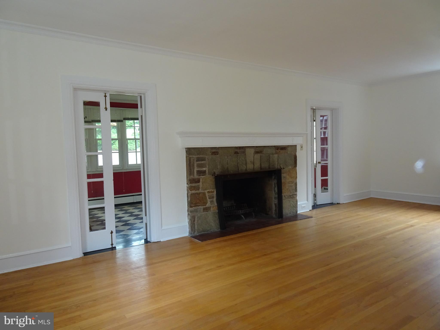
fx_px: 305
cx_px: 220
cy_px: 165
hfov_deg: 71.6
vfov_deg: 56.8
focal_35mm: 24
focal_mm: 4.1
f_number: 3.5
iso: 250
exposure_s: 1/30
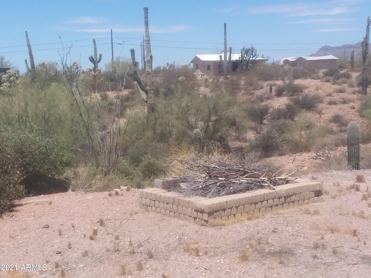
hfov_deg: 65.3
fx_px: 289
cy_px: 139
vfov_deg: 51.4
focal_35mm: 27
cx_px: 186
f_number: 1.9
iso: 50
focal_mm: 2.91
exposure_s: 1/1794
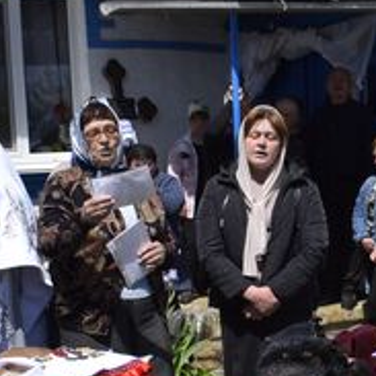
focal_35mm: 110
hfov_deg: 15.6
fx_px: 1349
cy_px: 390
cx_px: 353
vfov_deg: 15.5
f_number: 11
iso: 200
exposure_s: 1/500
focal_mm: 21
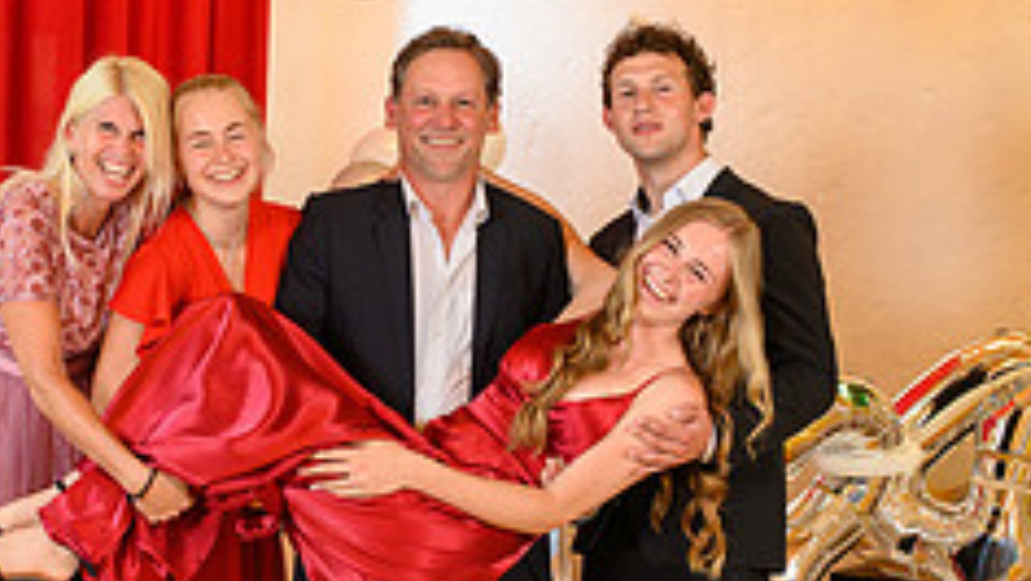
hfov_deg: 23.5
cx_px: 332
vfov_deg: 13.4
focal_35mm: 90
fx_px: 2462
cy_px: 371
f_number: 3.5
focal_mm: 35
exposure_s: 1/100
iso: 1250
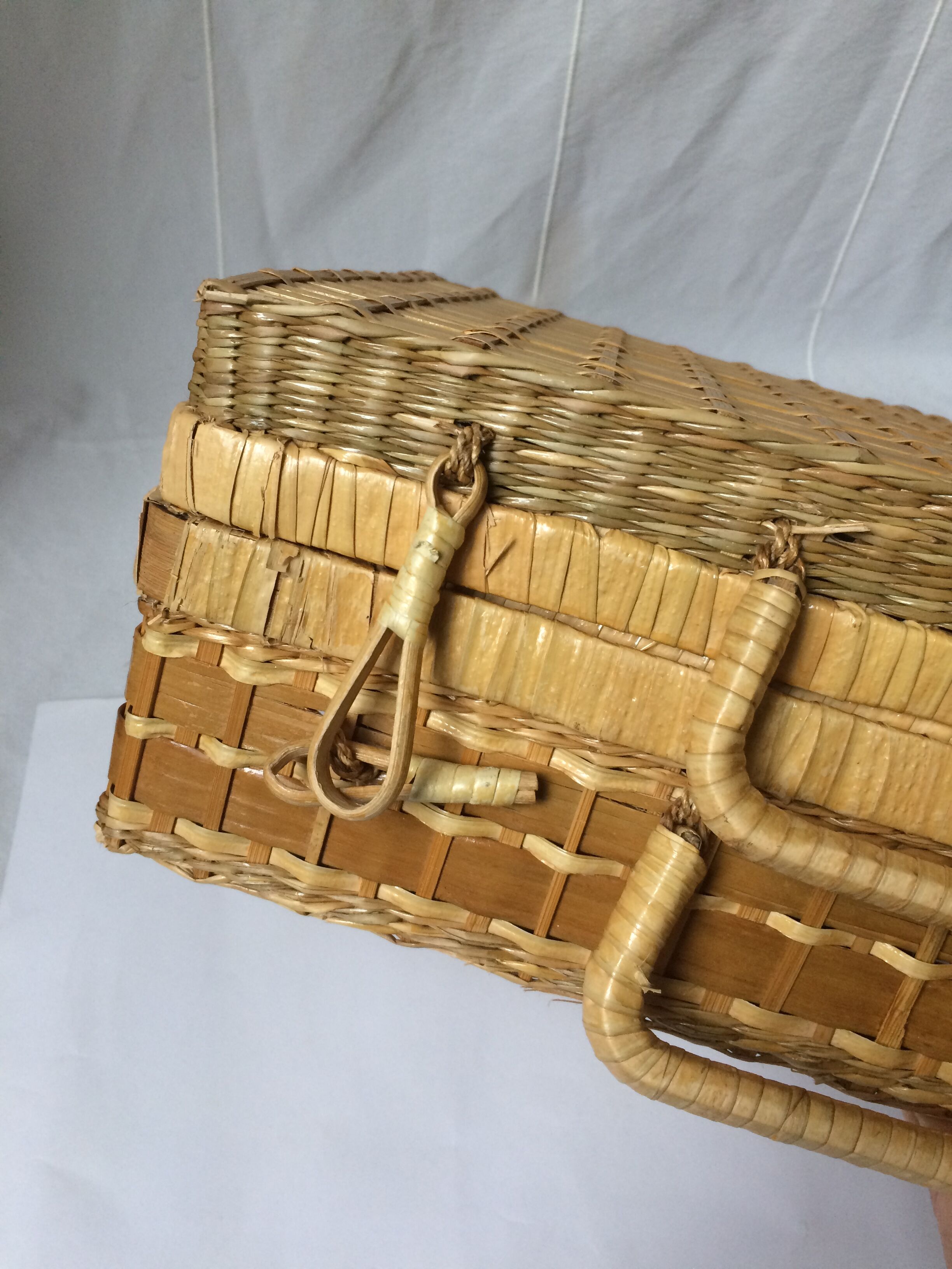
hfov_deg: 48.2
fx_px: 1063
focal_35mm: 29
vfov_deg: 61.7
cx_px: 476
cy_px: 634
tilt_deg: -53.6
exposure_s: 1/33
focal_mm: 4.15
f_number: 2.2
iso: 160
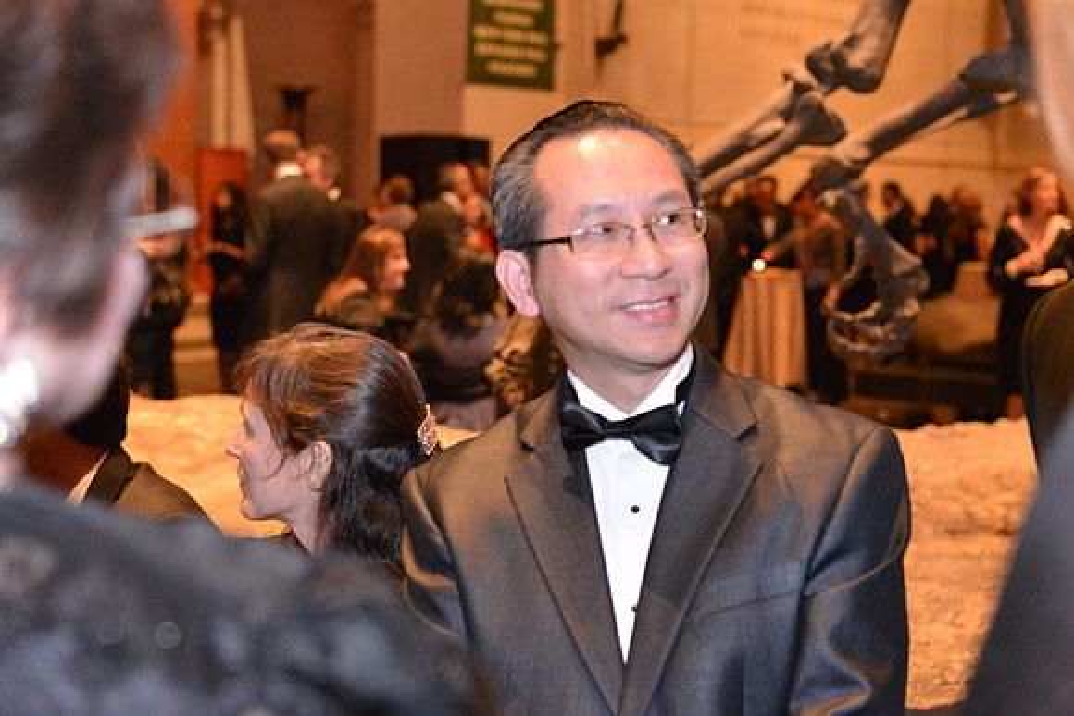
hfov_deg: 33.4
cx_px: 537
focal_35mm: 60
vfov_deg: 22.6
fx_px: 1790
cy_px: 358
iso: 5600
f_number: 4
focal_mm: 60
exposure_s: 1/60
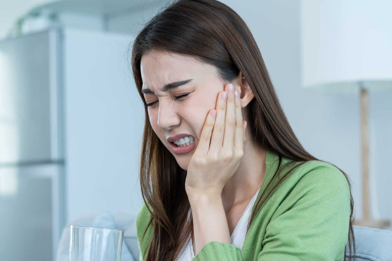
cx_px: 233
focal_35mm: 93
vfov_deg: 14.6
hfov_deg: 21.9
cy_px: 207
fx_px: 1012
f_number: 2.8
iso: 400
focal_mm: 55
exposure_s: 1/250
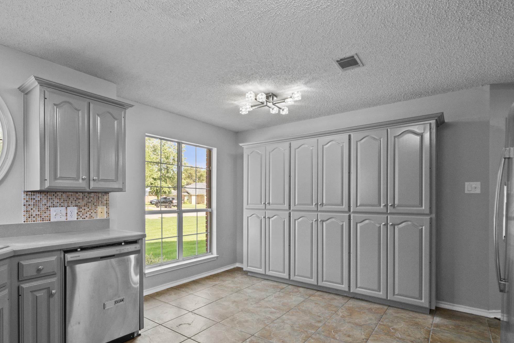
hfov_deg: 86.4
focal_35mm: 19
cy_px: 202
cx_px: 223
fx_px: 271
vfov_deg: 64.1
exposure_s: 1/13
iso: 400
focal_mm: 10
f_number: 8
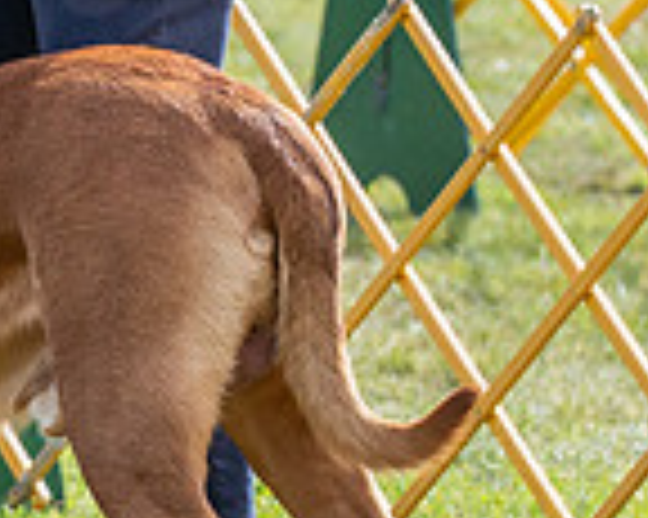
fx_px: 17766
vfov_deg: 1.7
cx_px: -357
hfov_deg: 2.1
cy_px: -146
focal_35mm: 927
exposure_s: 1/1250
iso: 400
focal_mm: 186
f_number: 5.6
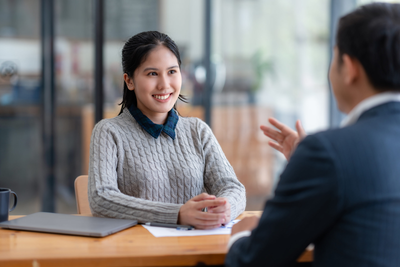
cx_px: 200
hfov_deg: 23.9
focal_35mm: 85
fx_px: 944
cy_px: 134
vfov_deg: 16.1
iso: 200
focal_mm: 85
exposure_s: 1/250
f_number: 1.8
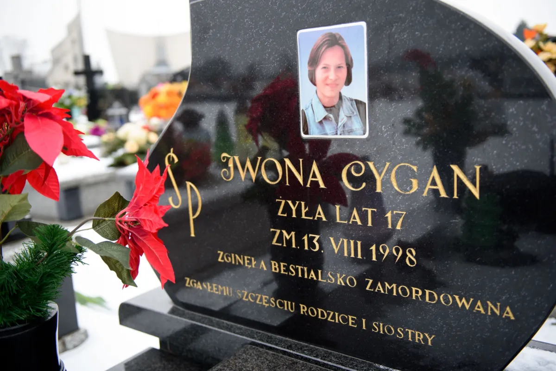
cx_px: 278
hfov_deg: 53.1
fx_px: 556
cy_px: 186
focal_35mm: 36
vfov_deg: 36.9
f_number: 2.8
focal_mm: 36
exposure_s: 1/160
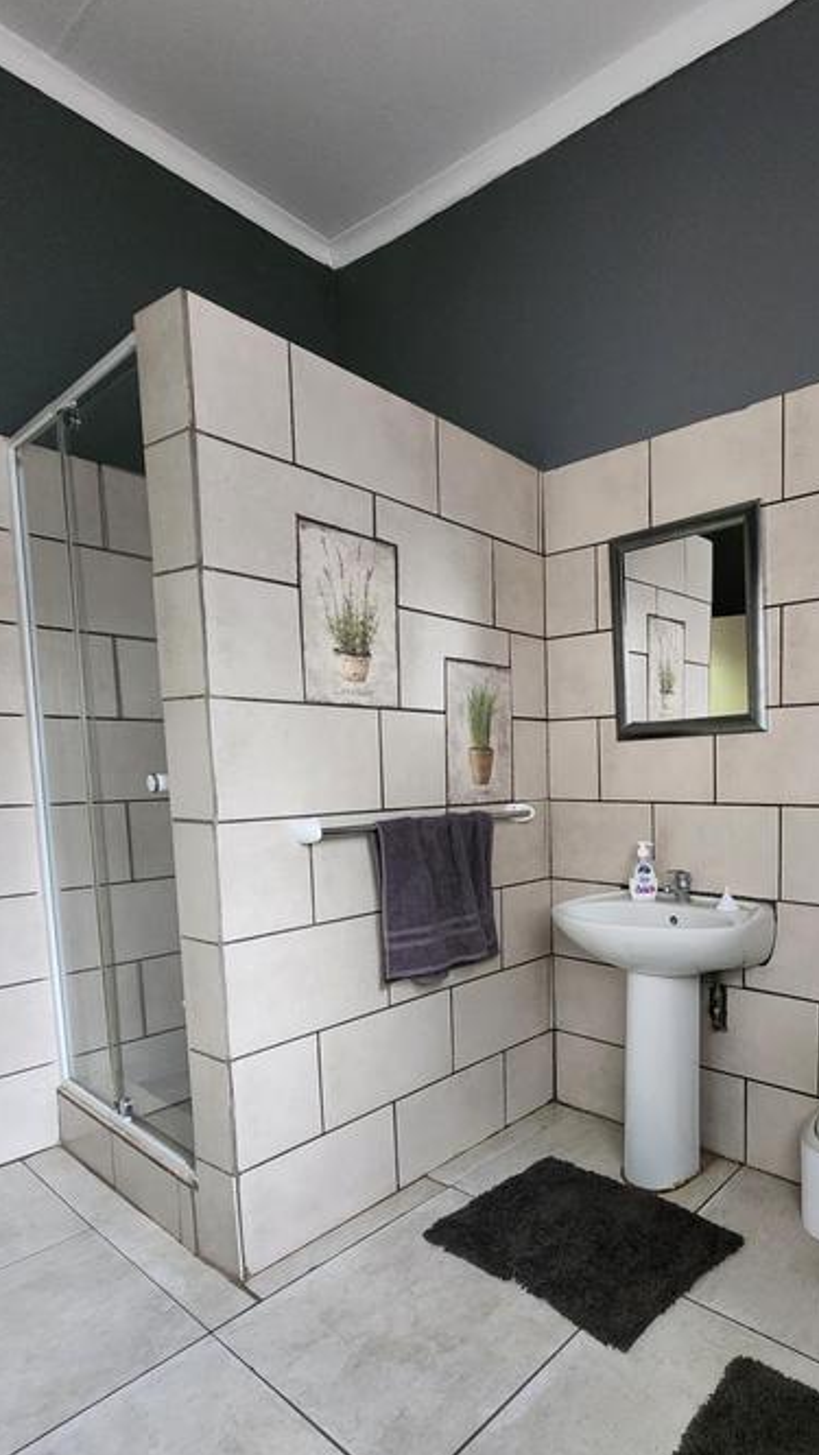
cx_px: 646
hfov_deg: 59.3
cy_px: 826
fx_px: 656
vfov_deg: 95.3
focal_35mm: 17
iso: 800
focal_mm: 2.2
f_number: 2.2
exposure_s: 1/33.3
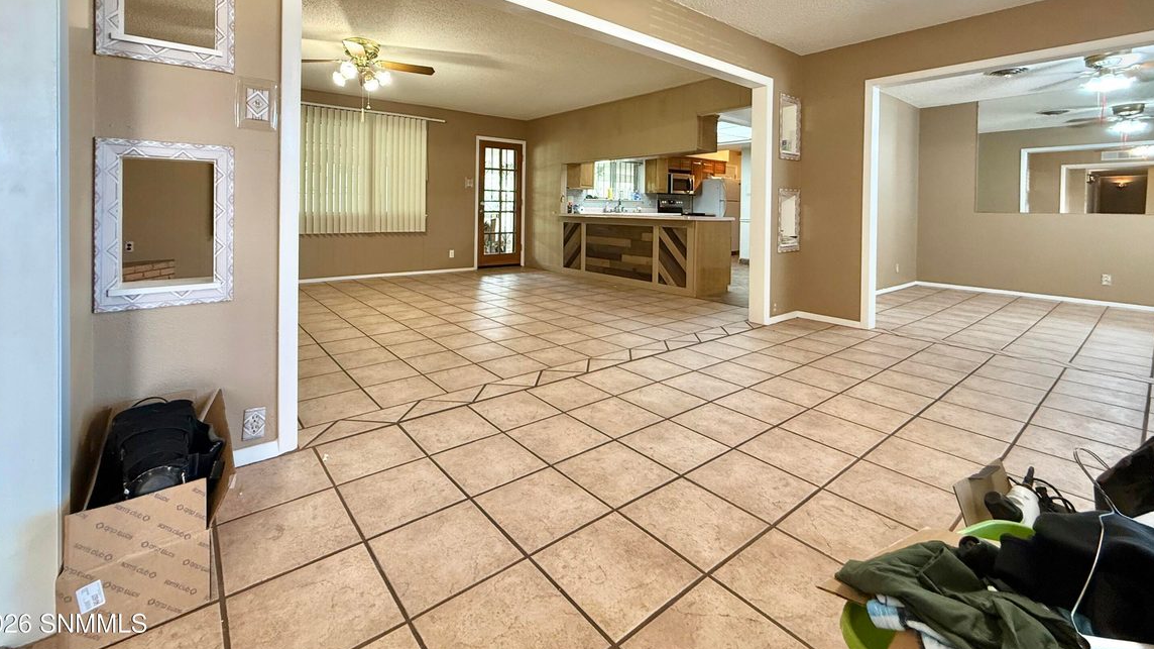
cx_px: 560
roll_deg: -0.5
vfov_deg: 65.1
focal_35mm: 16
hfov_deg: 99.4
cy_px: 211
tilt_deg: +0.3
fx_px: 490
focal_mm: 2.22
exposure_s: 1/60
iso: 320
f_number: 2.2
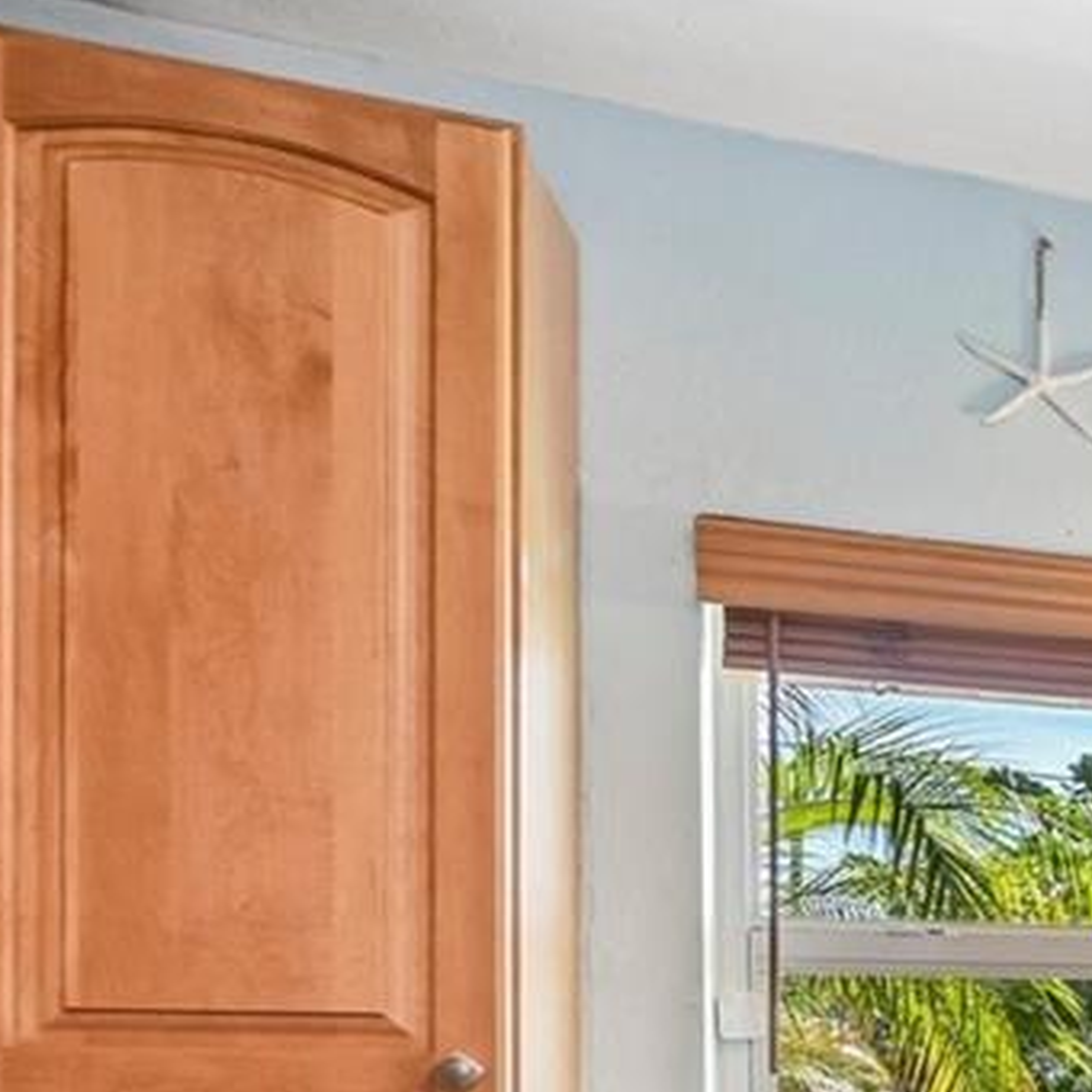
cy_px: 1111
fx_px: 1999
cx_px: 2316
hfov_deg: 17.7
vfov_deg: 28.5
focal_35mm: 56
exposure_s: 1/40
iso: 400
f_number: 8
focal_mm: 14
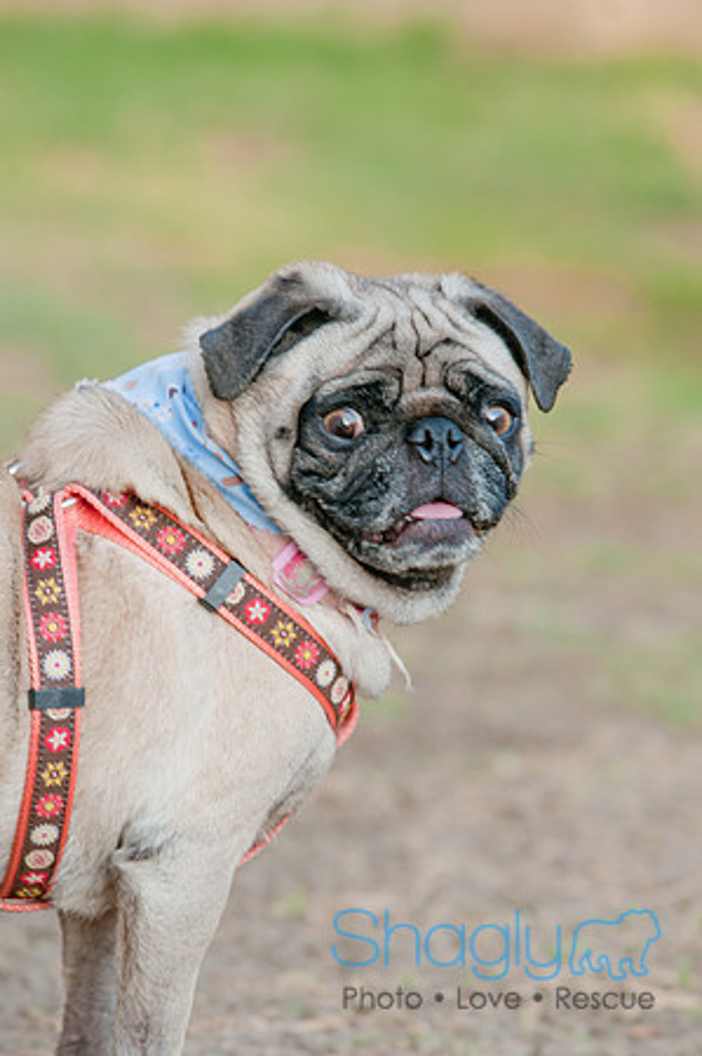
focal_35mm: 300
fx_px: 8795
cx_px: 351
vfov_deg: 6.9
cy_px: 528
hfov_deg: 4.6
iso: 250
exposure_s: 1/160
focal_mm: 200
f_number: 5
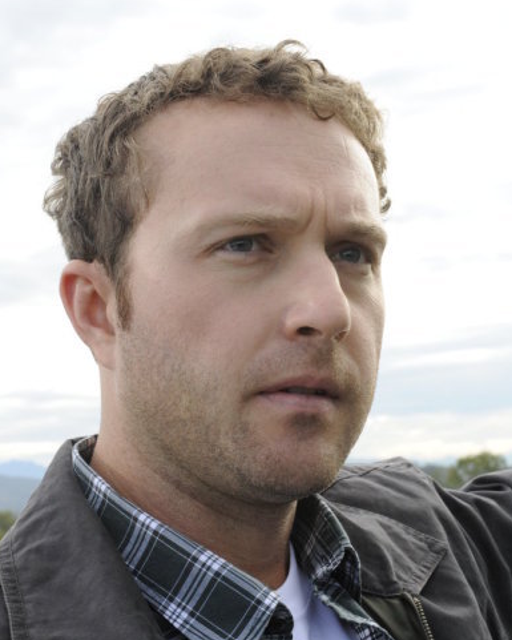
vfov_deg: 23.3
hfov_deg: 18.7
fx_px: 1553
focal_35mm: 82
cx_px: 265
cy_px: 343
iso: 1600
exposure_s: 1/160
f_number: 22
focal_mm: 70
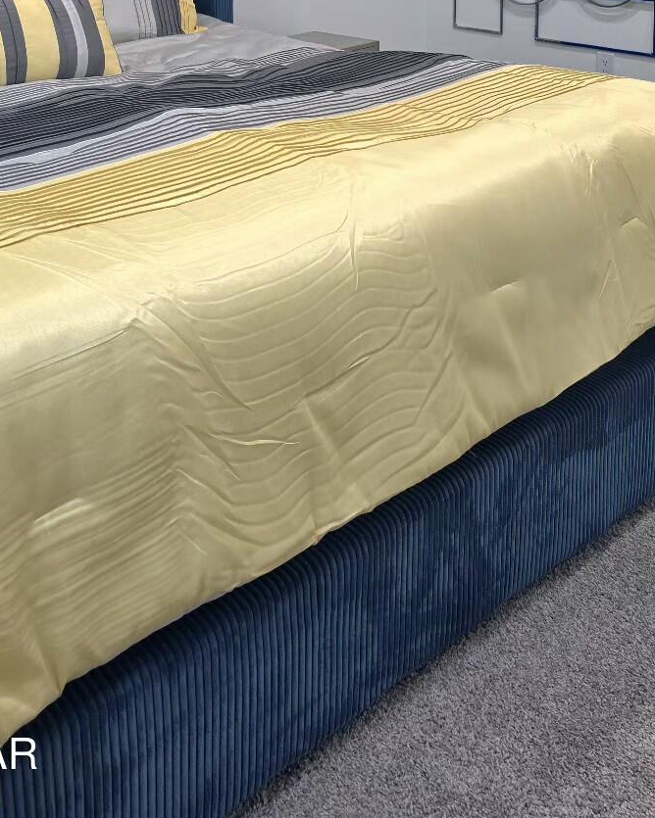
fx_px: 1042
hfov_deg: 34.9
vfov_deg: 39.0
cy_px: 41
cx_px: 365
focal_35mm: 43
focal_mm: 6.5
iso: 100
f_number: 1.4
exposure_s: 1/120
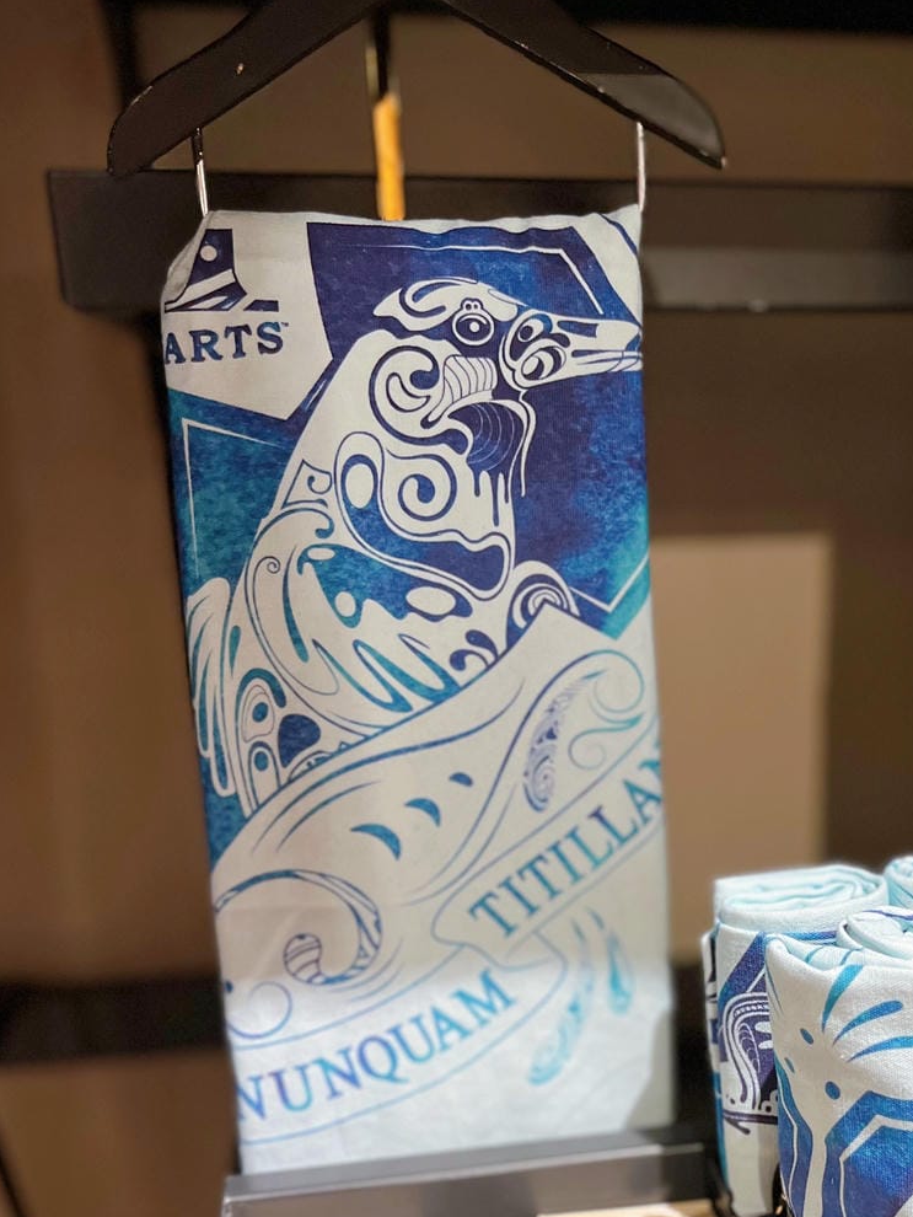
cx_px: 715
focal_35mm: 42
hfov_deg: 33.5
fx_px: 1476
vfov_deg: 43.2
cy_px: 932
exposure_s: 1/60
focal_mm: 5.7
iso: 160
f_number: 1.5
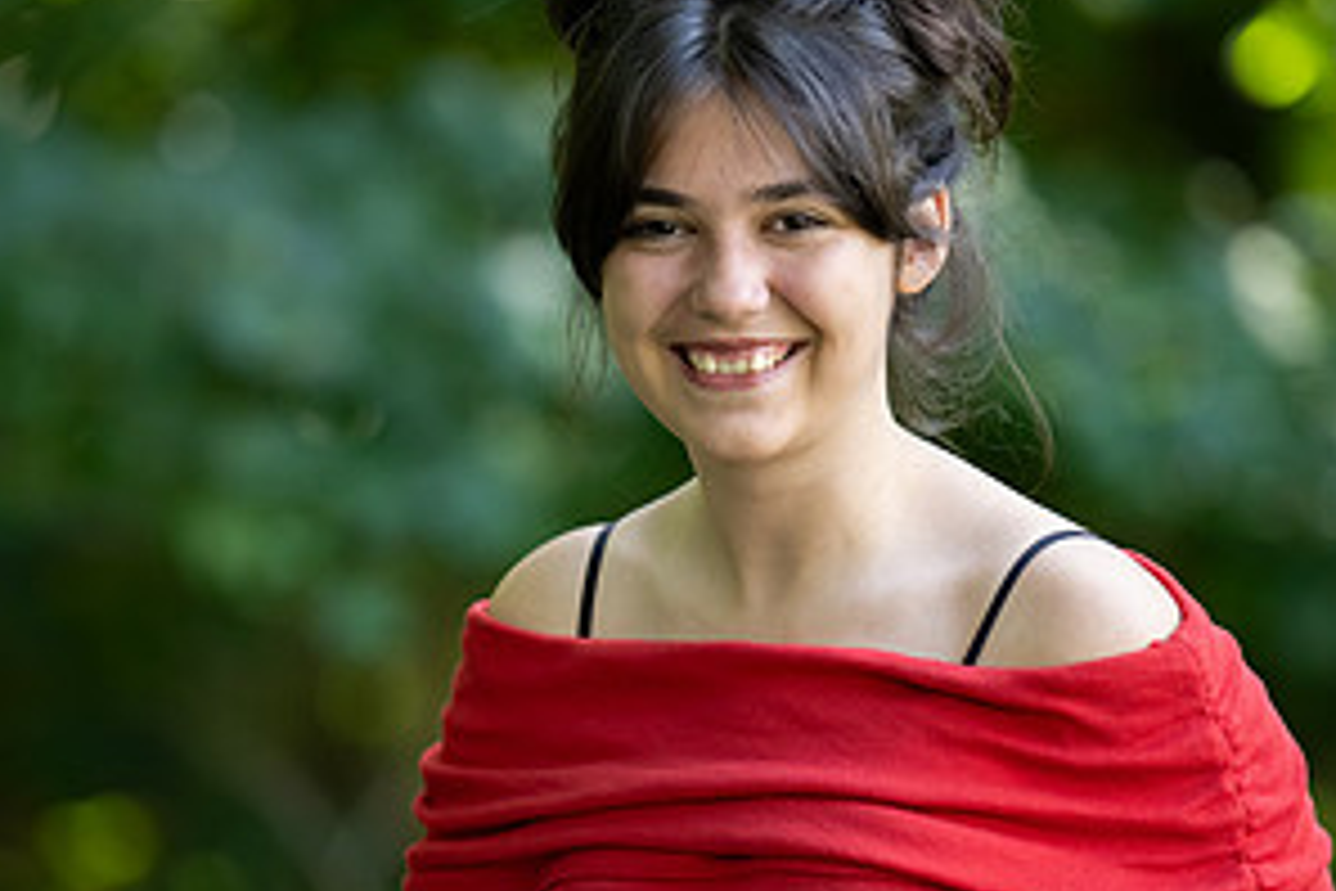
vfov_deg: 5.2
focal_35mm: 265
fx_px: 9834
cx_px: 670
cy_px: 513
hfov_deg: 7.8
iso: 1250
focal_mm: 175
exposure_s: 1/500
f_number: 3.2
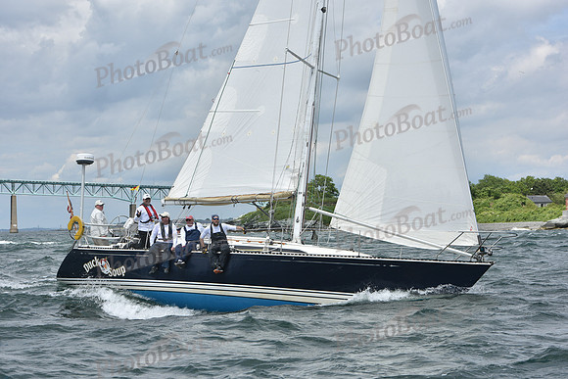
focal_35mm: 90
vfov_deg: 15.2
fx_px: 1420
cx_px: 284
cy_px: 190
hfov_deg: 22.6
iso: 250
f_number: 9
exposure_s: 1/1000
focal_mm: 90
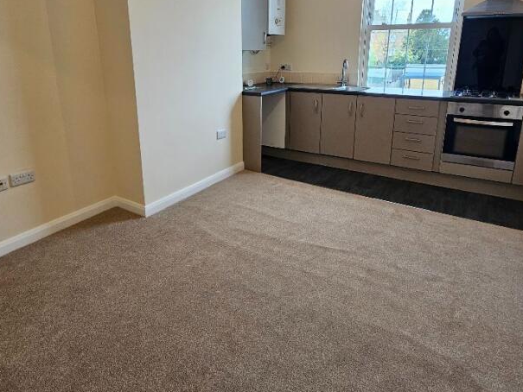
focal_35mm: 22
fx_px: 332
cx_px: 257
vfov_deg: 60.3
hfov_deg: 76.4
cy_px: 146
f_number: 2.2
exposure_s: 1/60
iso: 160
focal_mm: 2.2
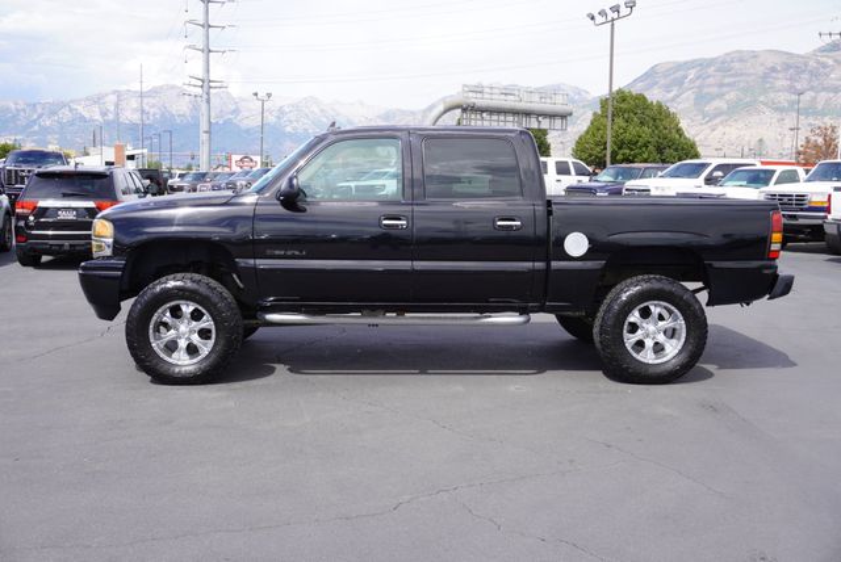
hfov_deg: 51.2
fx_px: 877
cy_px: 281
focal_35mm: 38
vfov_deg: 35.6
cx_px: 420
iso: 100
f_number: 8
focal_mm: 25
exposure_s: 1/125
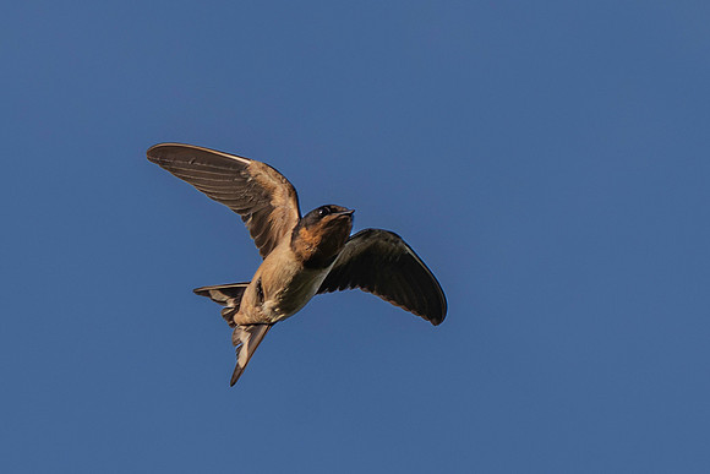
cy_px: 188
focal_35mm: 771
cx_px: 619
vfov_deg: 1.8
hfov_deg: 2.7
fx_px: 15204
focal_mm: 180
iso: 720
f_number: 6.3
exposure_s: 1/3200
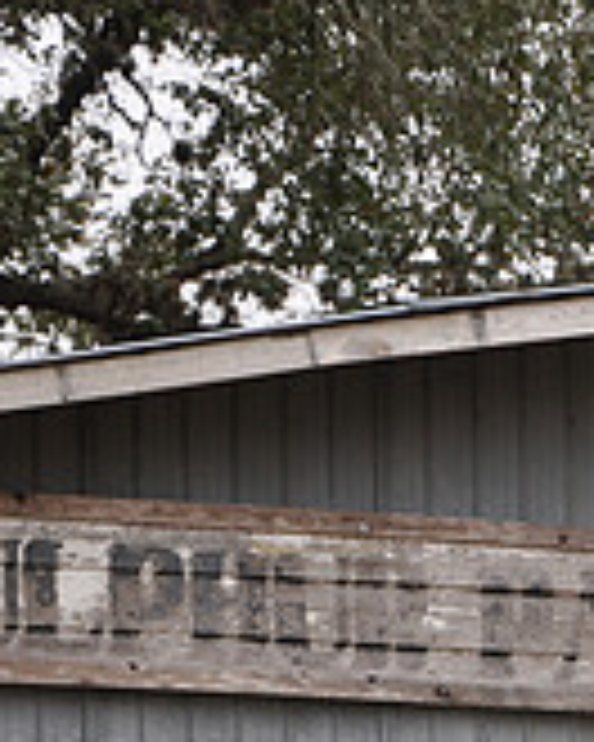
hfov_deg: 3.9
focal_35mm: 395
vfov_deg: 4.9
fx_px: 8680
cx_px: 657
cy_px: 573
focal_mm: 80
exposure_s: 1/80
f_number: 5.3
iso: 400
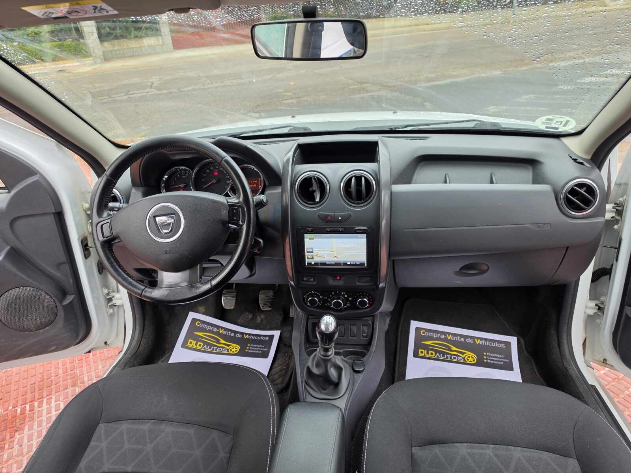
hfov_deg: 73.9
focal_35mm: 23
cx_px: 316
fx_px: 419
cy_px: 236
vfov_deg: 58.9
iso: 80
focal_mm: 6.5
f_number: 1.4
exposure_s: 1/180
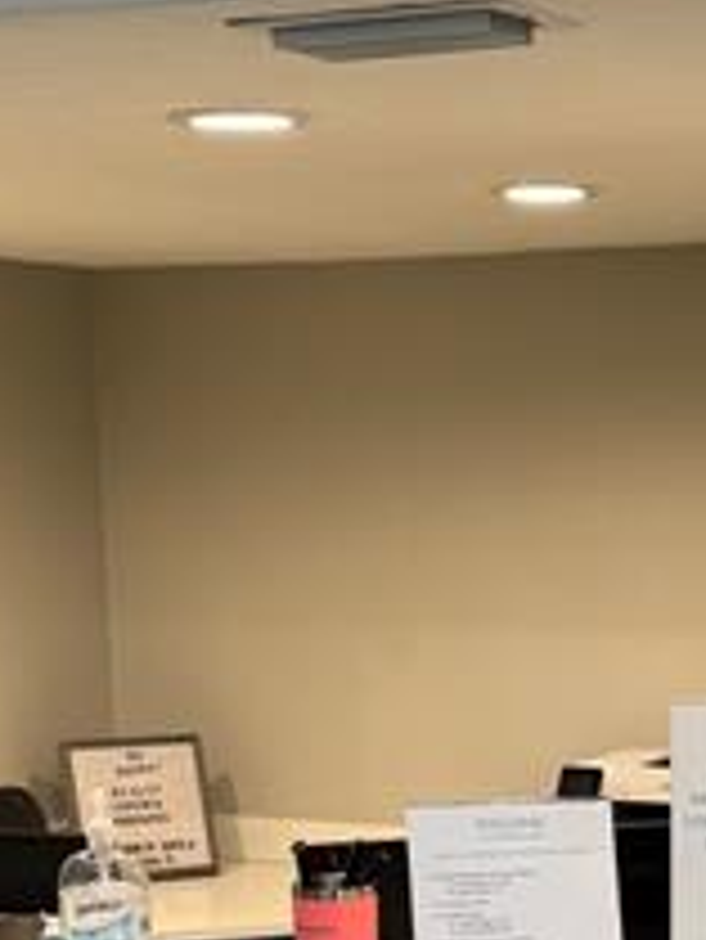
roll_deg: -0.2
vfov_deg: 21.4
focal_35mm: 88
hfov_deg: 16.6
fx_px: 2391
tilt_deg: -11.8
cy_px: 962
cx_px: 598
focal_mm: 6.86
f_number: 1.78
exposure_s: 1/60
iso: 125
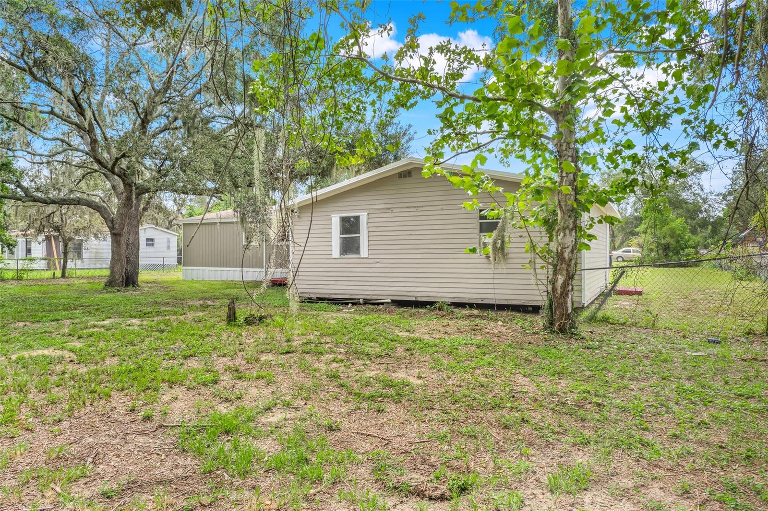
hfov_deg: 72.1
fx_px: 528
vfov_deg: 51.7
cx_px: 384
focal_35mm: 25
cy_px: 256
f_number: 9
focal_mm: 16.5
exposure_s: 1/40
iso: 100
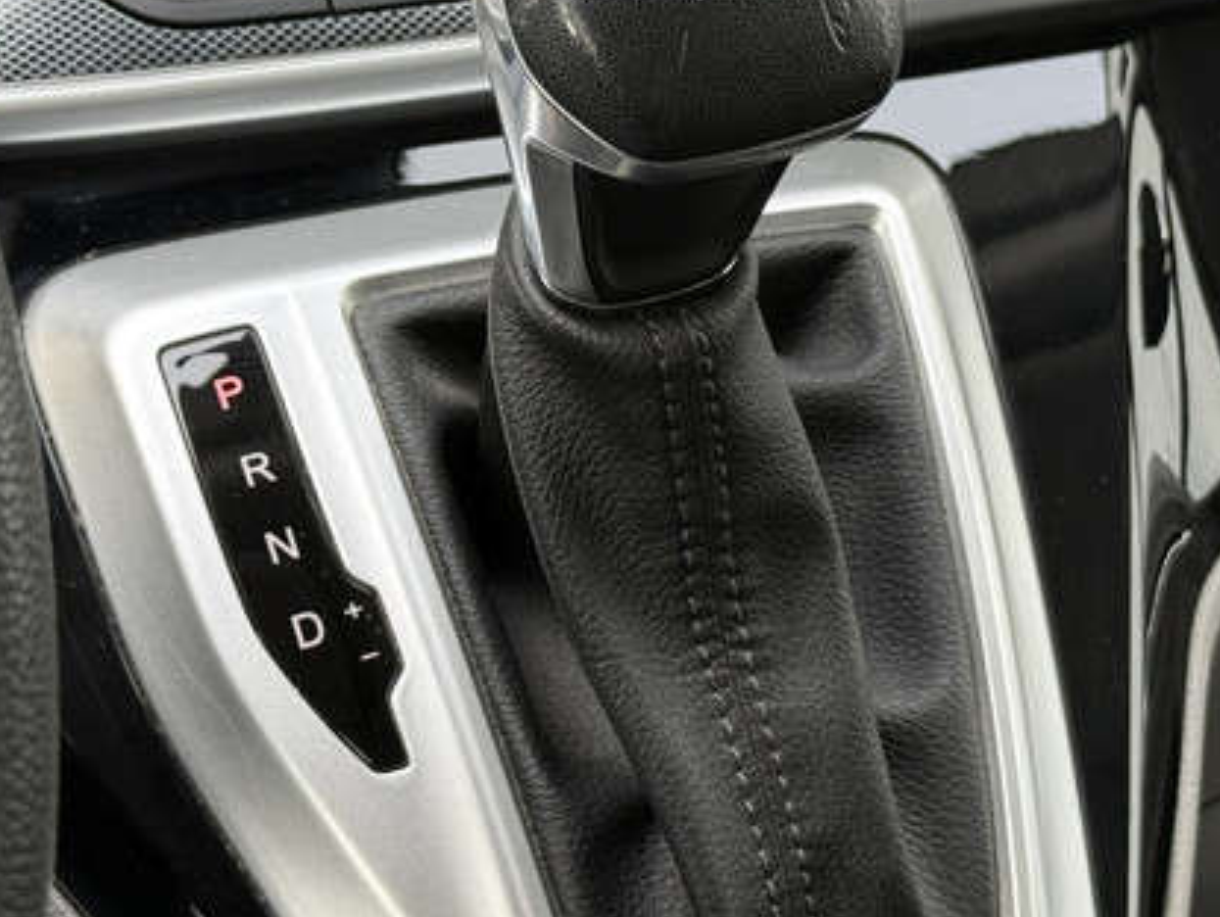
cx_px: 670
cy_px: 242
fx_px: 3669
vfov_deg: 14.2
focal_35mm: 104
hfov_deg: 18.9
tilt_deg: -34.6
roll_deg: -6.6
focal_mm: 6.76
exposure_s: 1/82
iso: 100
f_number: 1.78
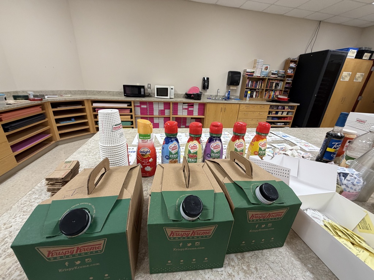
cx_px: 187
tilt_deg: -21.5
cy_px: 140
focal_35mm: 14
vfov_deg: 85.7
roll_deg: -2.9
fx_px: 151
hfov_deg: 102.1
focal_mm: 2.22
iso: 250
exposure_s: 1/120
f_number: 2.2
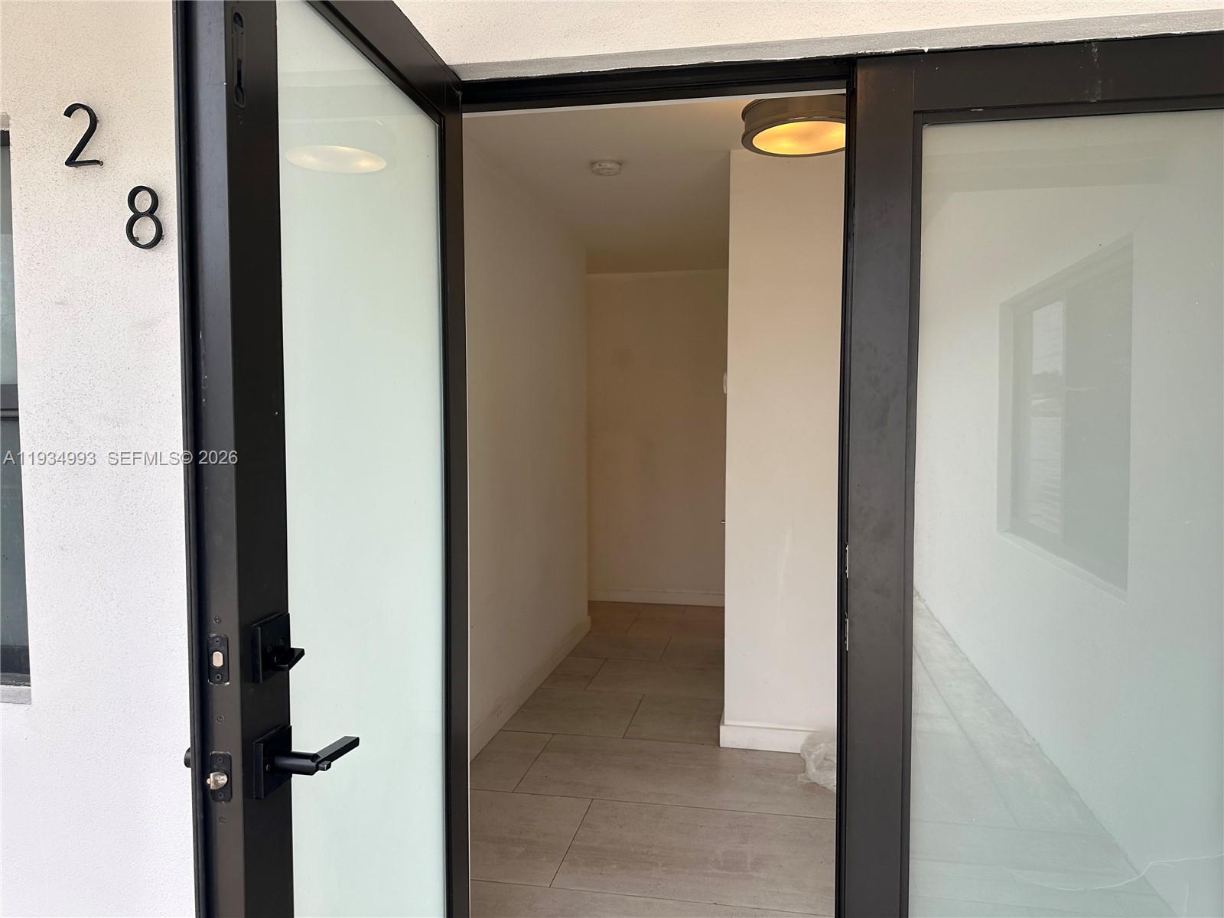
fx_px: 849
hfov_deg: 71.6
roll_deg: +1.3
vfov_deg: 56.8
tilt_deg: -1.5
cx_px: 612
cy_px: 459
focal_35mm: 24
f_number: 1.78
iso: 80
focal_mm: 6.86
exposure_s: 1/745
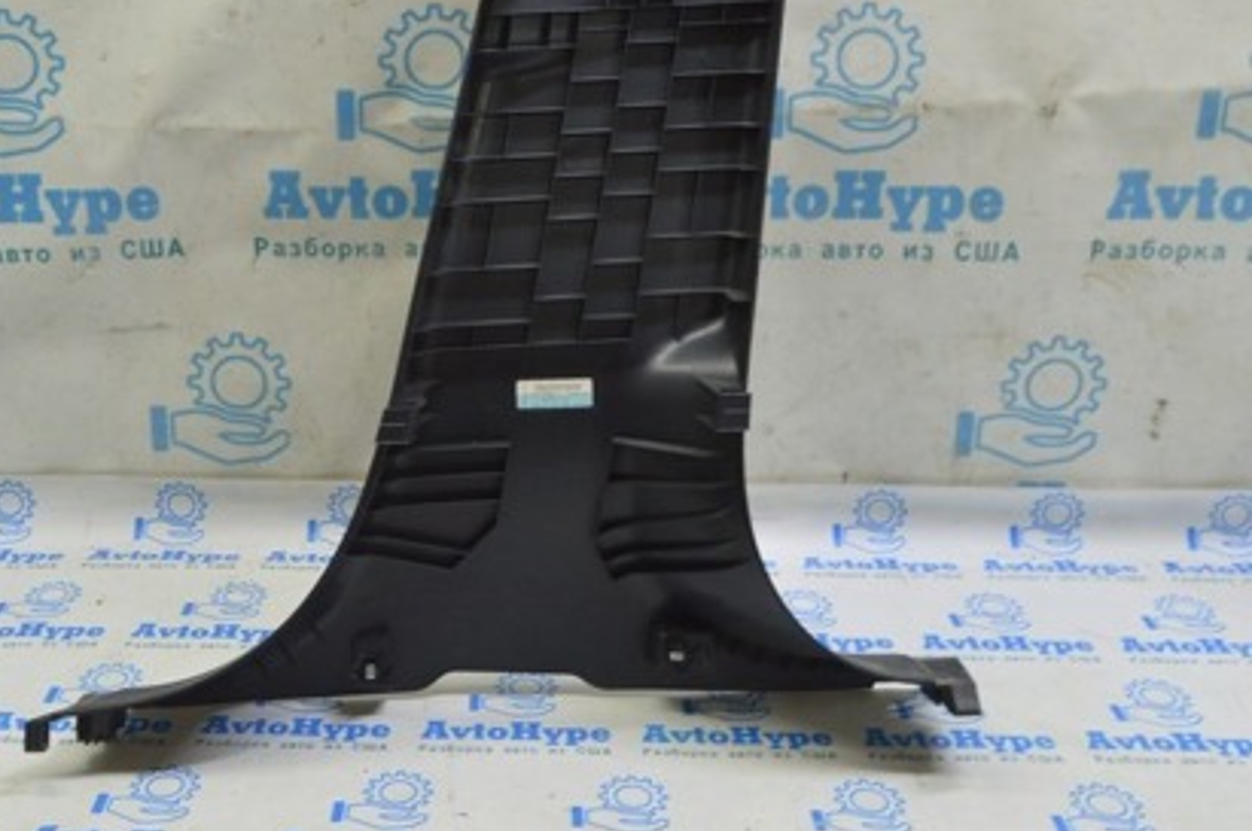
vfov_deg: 31.2
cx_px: 472
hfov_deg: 46.1
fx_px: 1459
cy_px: 193
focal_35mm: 42
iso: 400
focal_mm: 18
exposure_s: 1/20
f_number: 5.6
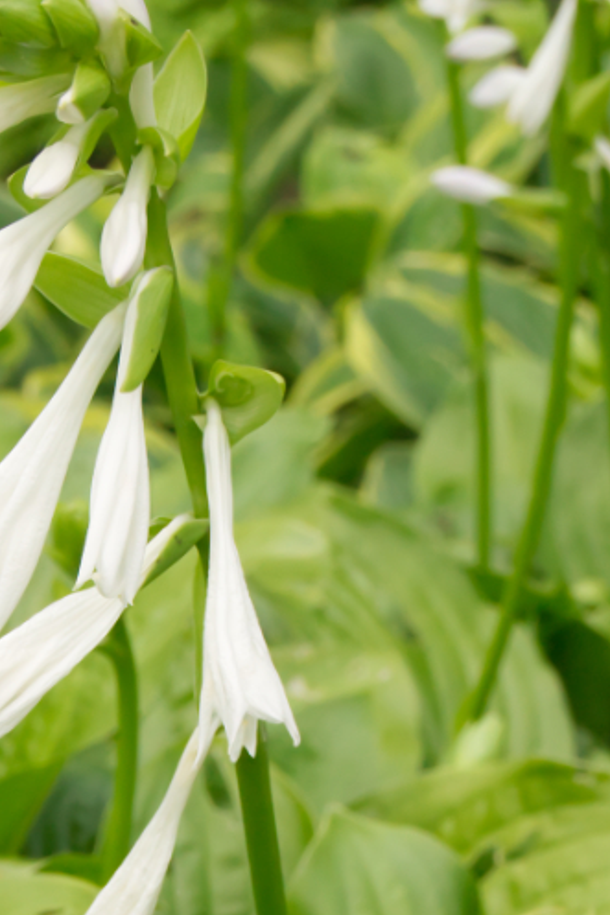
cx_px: 26
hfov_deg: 6.9
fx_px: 5066
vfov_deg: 10.2
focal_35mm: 199
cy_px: 1029
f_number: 11
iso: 1600
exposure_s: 1/500
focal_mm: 55
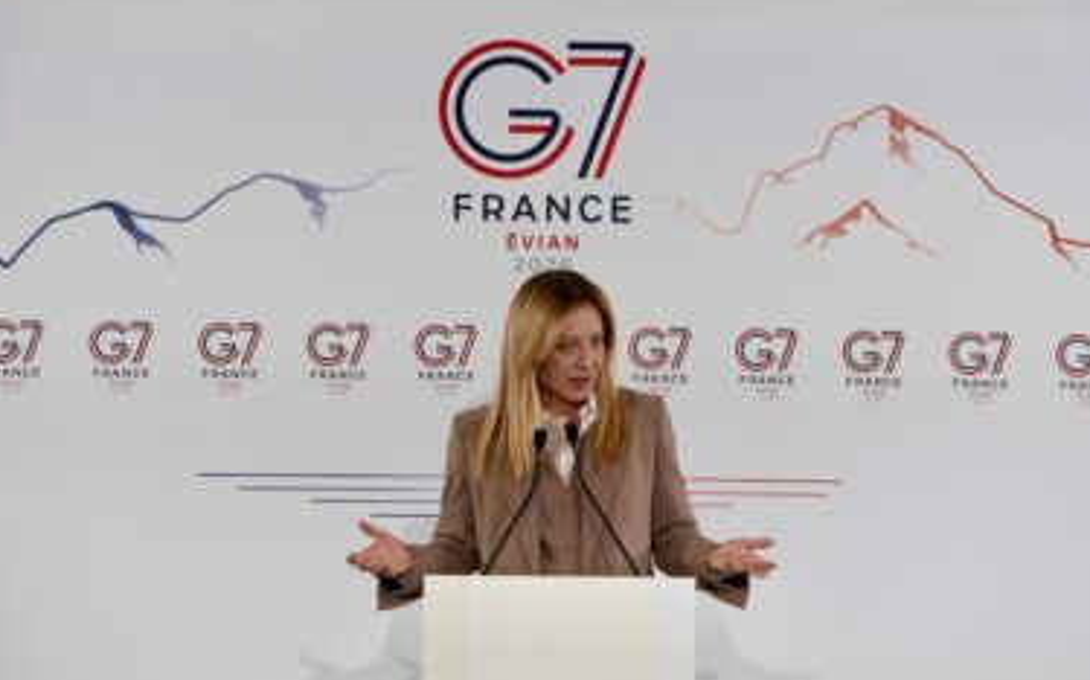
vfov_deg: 9.7
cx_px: 555
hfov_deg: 15.5
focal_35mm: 135
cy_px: 347
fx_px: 4009
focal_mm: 83
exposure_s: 1/250
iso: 1000
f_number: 5
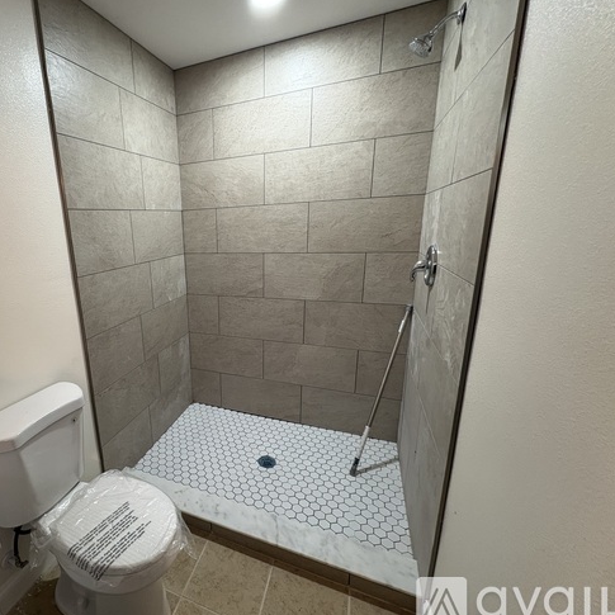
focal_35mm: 17
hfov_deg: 80.8
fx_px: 342
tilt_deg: -14.2
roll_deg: +3.8
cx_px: 198
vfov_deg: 84.0
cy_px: 311
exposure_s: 1/60
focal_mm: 2.22
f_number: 2.2
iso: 250
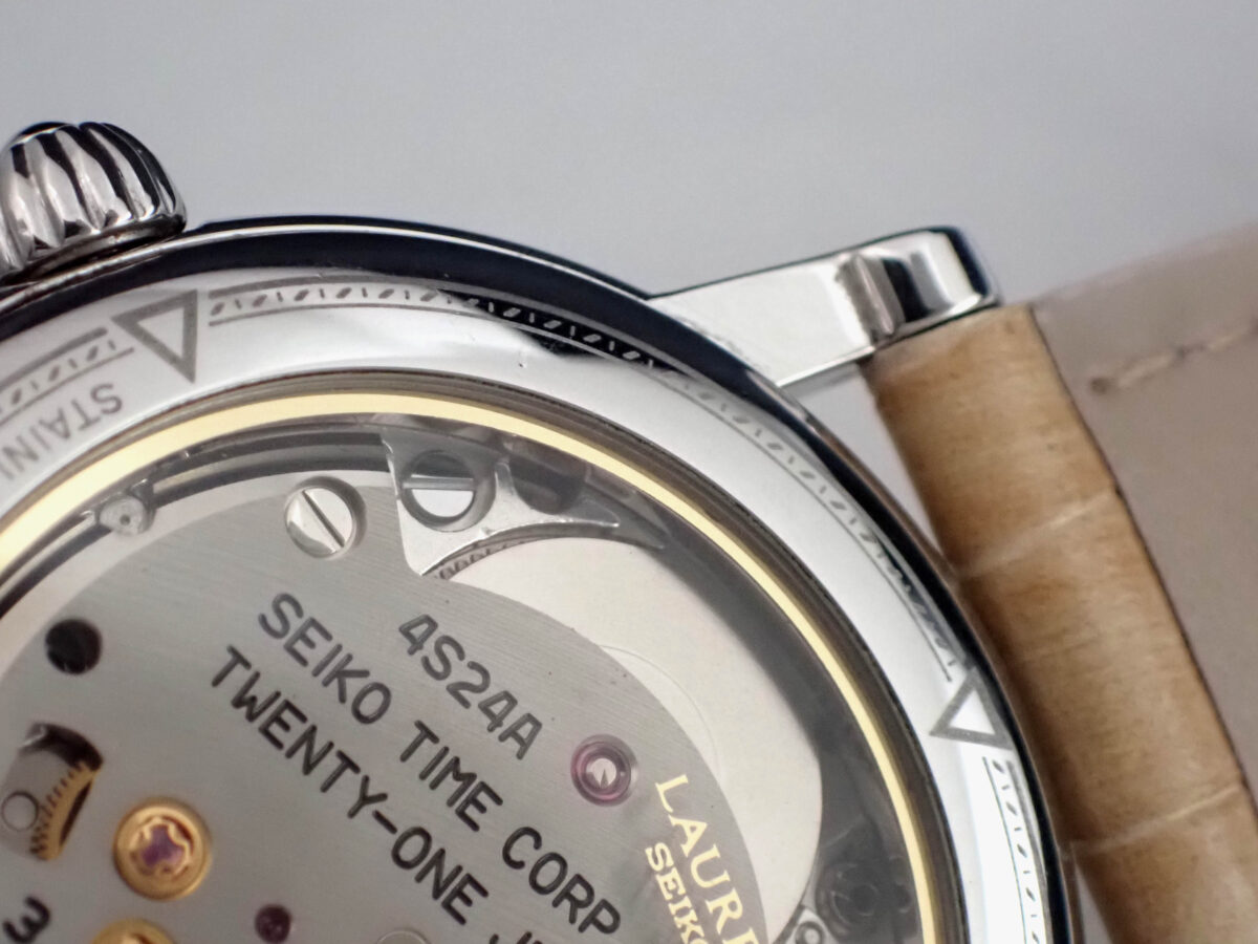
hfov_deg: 19.6
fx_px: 3634
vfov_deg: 14.8
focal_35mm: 100
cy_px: 472
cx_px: 629
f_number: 4.9
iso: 1600
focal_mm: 18
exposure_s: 1/80
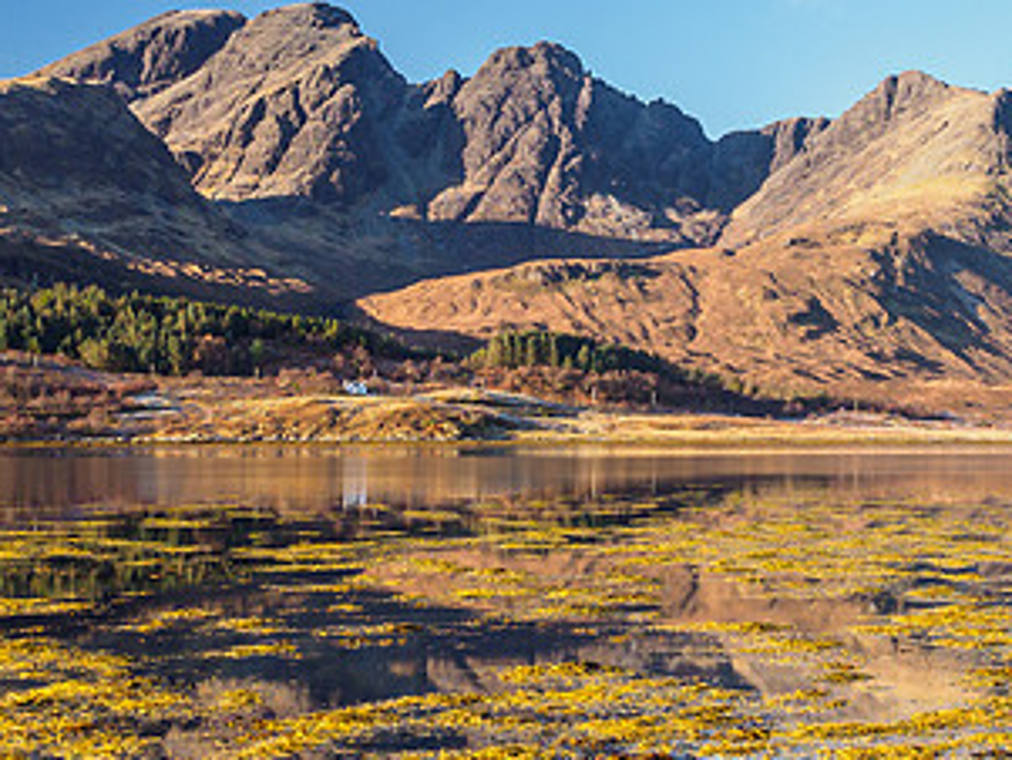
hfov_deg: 29.5
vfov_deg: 22.6
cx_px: 713
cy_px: 396
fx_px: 1901
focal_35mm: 65
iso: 200
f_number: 7.1
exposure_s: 1/50
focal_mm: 12
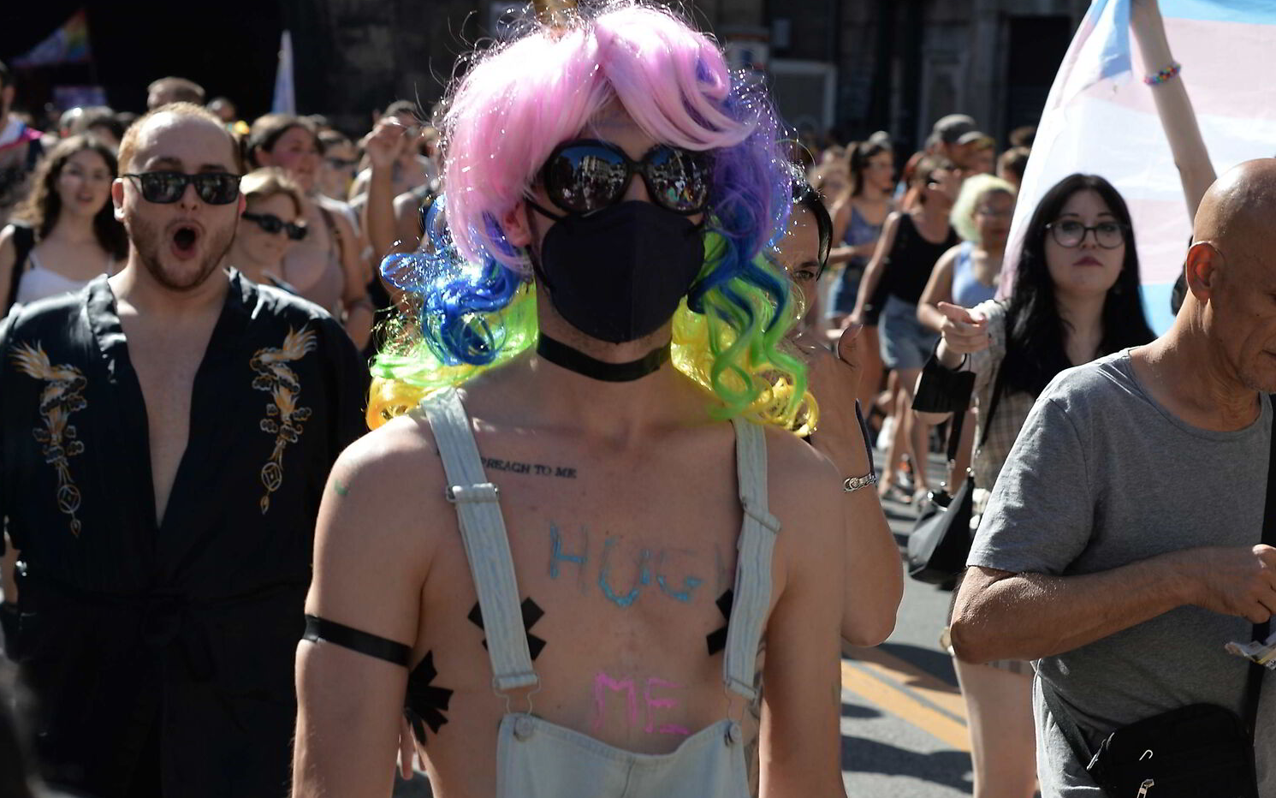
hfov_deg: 25.2
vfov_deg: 15.8
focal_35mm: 82
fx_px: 2852
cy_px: 623
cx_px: 783
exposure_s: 1/320
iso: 100
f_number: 5.6
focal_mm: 50
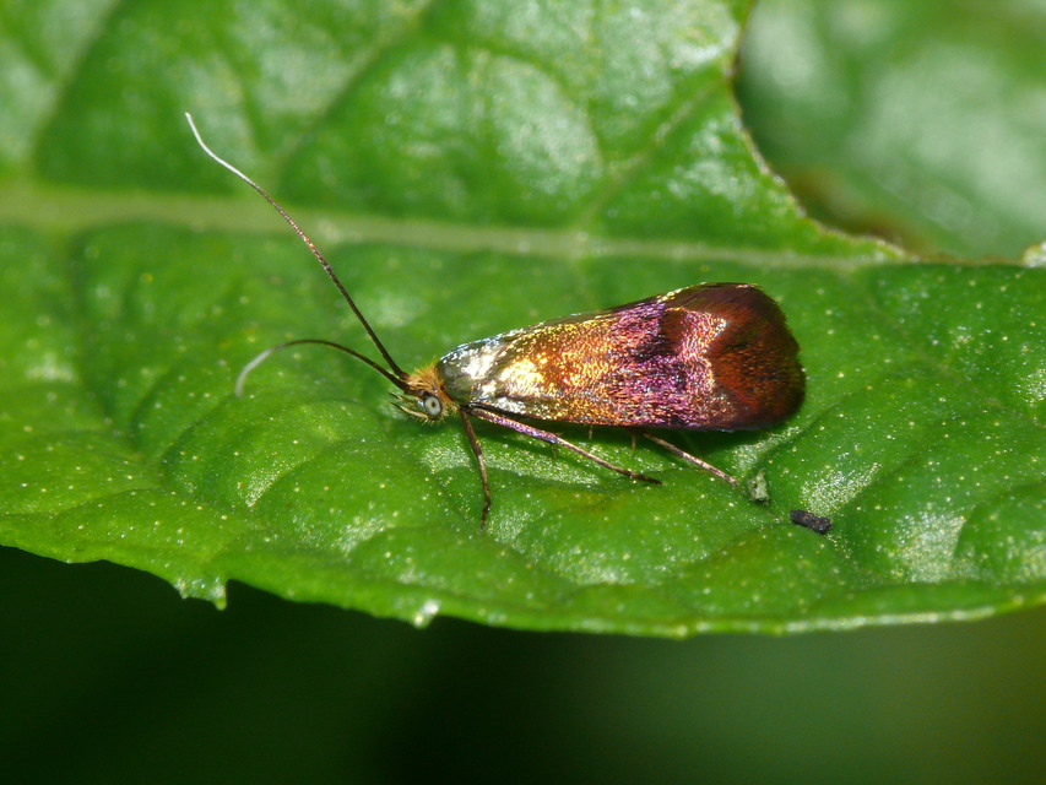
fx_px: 12693
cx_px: 523
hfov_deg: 4.7
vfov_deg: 3.5
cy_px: 392
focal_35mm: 420
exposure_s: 1/125
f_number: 11
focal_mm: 88.8
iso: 200
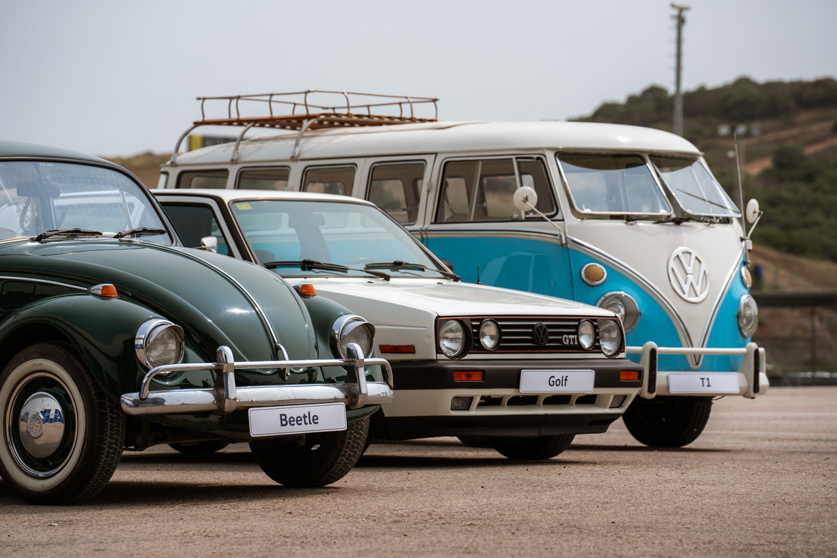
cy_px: 279
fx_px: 3603
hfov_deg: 13.2
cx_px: 418
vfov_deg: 8.9
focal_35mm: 155
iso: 200
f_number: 5.6
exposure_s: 1/2500
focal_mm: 155
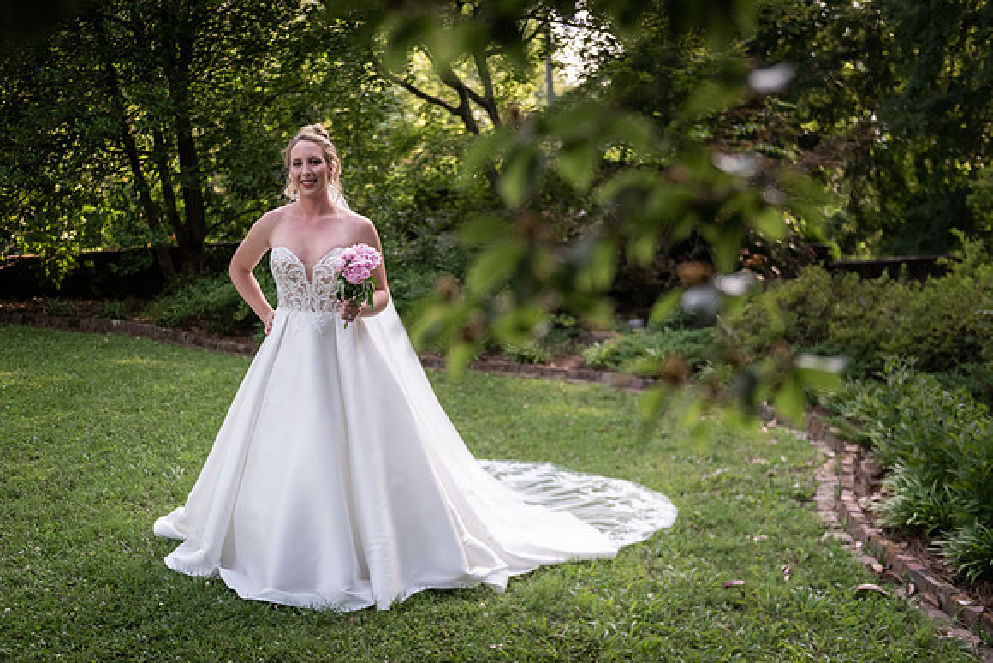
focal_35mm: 44
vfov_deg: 30.2
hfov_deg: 44.0
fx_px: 1227
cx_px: 441
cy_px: 295
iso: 1600
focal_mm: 40
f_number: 2.8
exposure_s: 1/4000
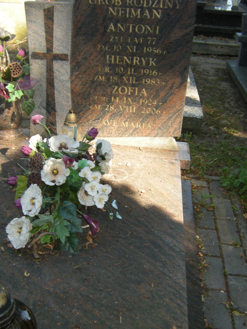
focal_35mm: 41
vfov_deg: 45.7
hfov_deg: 35.0
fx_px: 390
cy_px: 183
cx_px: 103
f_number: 2.9
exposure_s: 1/113
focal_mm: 5.3
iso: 64
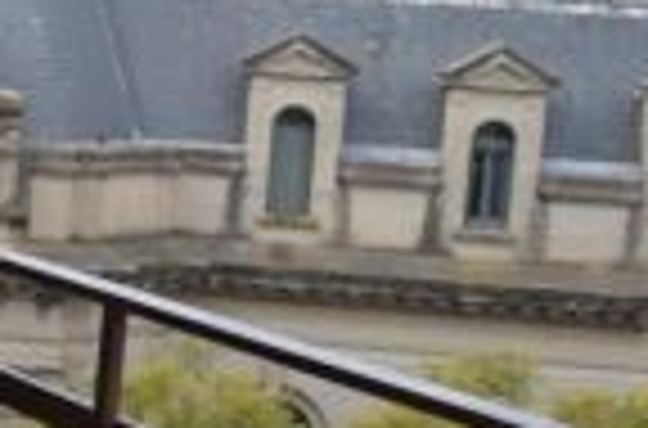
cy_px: 158
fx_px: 1776
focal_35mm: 99
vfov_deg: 13.7
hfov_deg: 19.4
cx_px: -142
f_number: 3.5
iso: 400
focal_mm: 18
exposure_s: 1/320
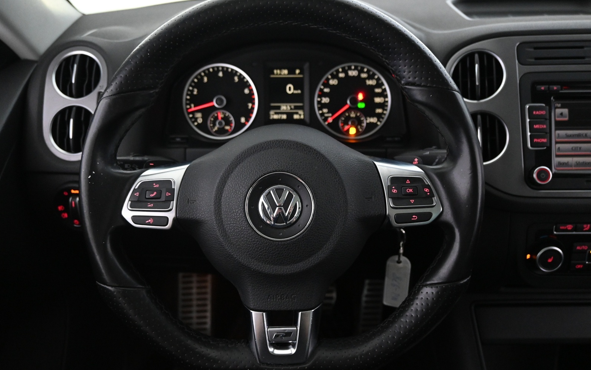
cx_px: 294
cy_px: 181
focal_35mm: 30
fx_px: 487
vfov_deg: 41.5
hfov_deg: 62.5
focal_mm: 19.5
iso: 3600
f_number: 3.8
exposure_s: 1/30
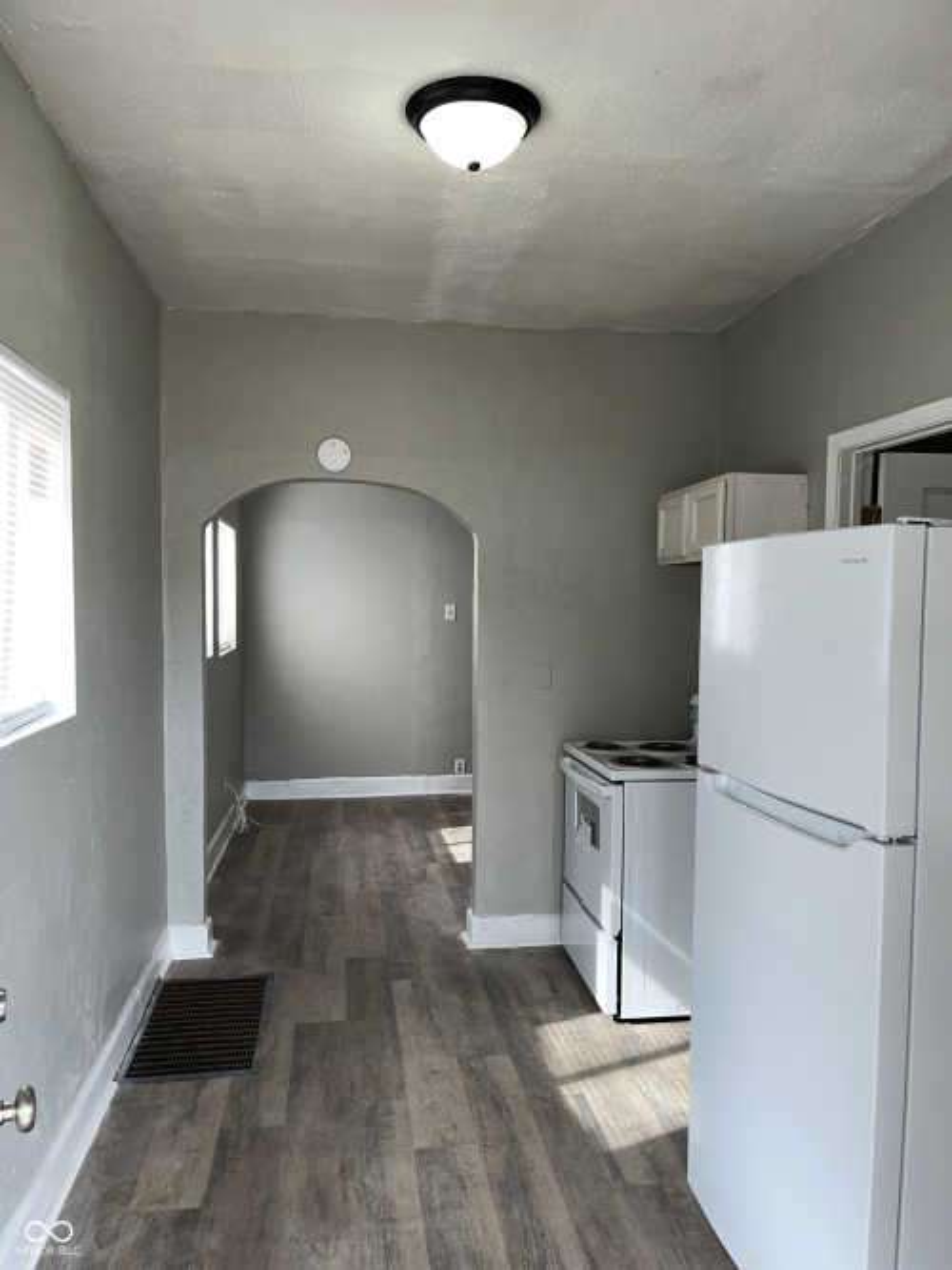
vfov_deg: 67.3
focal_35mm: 26
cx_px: 476
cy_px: 635
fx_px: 954
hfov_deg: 53.0
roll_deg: -0.4
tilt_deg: -3.0
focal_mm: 5.1
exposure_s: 1/120
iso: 40
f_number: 1.6
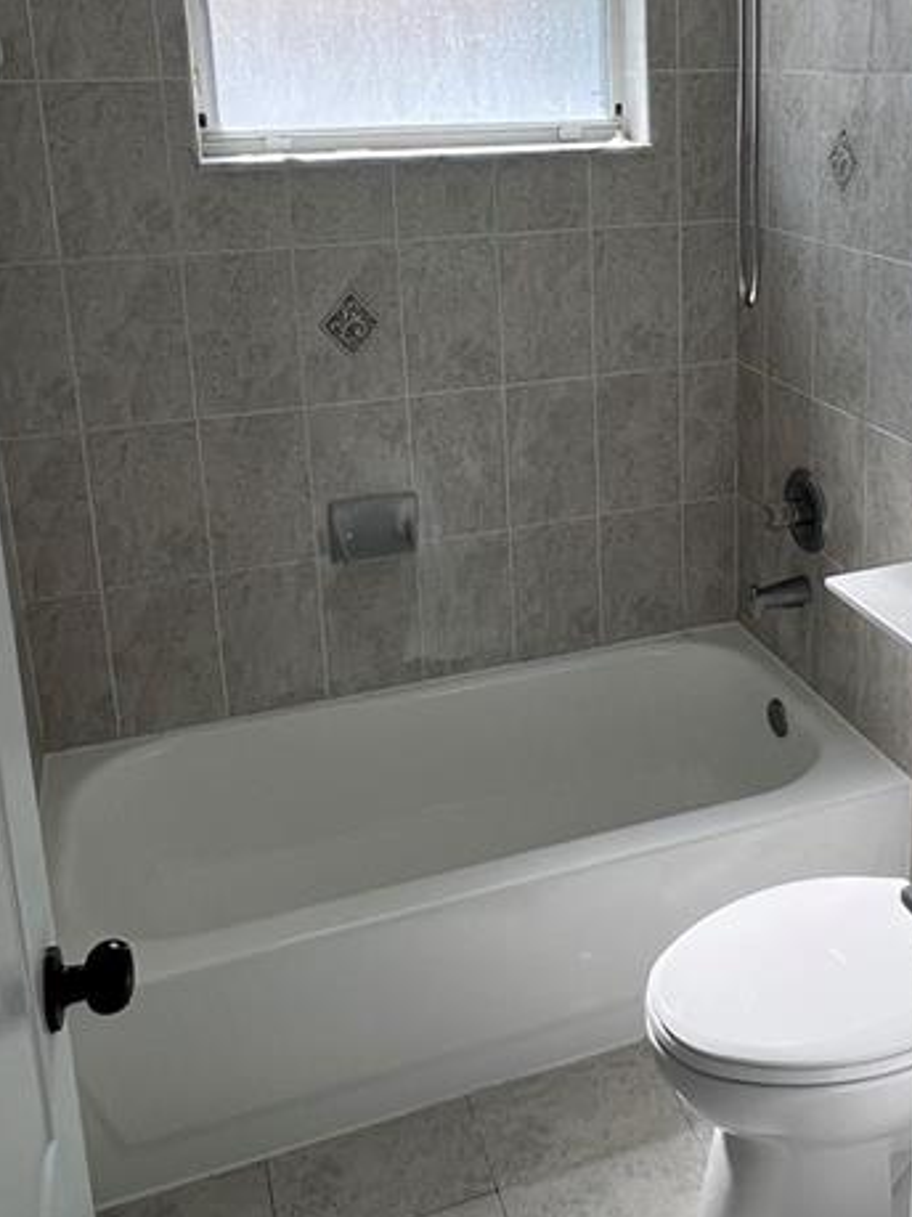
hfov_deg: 40.8
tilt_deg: -12.2
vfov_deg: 52.4
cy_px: 355
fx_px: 1195
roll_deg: +0.7
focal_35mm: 34
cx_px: 660
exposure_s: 1/310
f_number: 1.8
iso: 32
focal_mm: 1.57
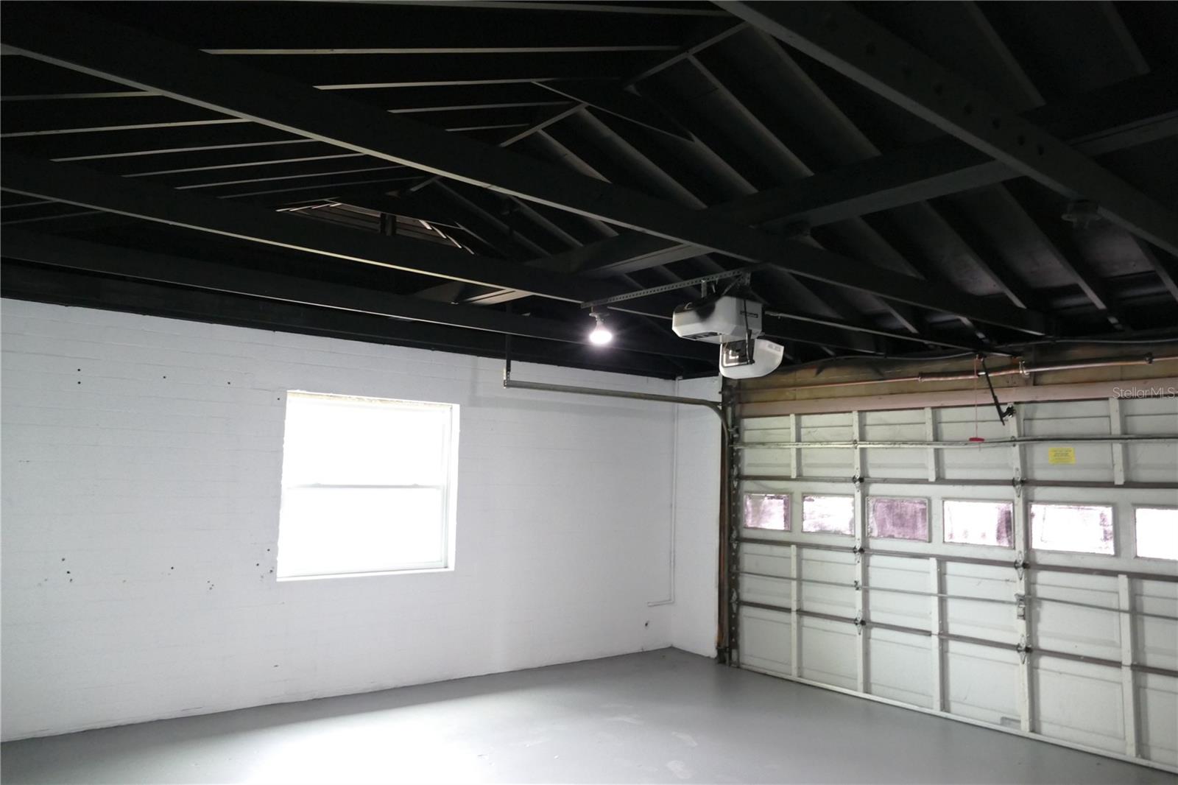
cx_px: 589
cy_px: 392
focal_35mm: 25
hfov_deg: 71.5
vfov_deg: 51.3
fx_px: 818
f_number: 3.2
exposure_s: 1/40
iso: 1600
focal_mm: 9.12
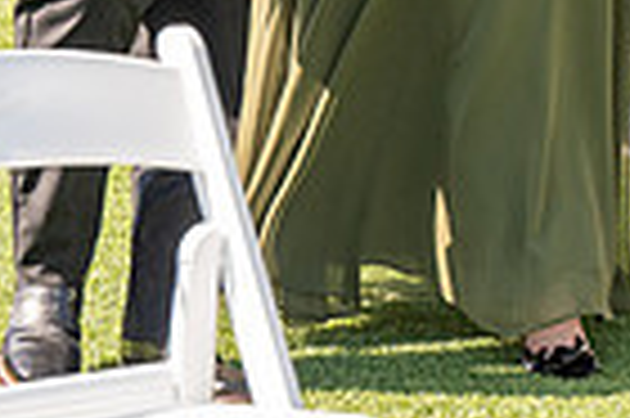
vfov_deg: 4.7
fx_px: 5087
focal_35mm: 291
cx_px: 729
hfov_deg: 7.0
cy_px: -357
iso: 200
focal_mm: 70
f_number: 4.5
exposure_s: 1/800
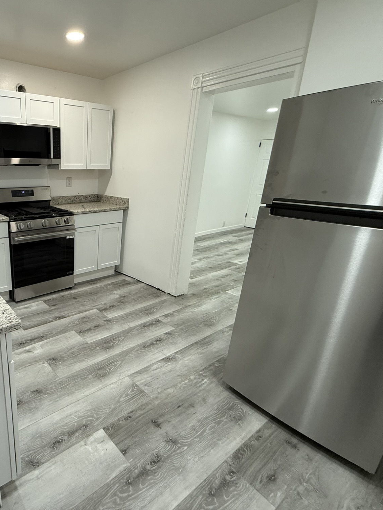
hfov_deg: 62.6
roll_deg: -1.3
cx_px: 74
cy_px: 251
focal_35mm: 19
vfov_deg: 84.7
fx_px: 280
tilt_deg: -17.3
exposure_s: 1/120
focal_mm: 2.22
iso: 200
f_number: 2.2
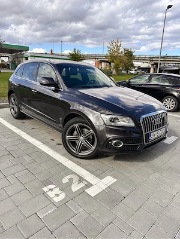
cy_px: 120
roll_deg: -4.3
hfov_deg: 56.8
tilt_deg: -14.7
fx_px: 166
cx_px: 90
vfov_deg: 71.6
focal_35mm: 24
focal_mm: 6.86
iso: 80
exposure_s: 1/2252
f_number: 1.78
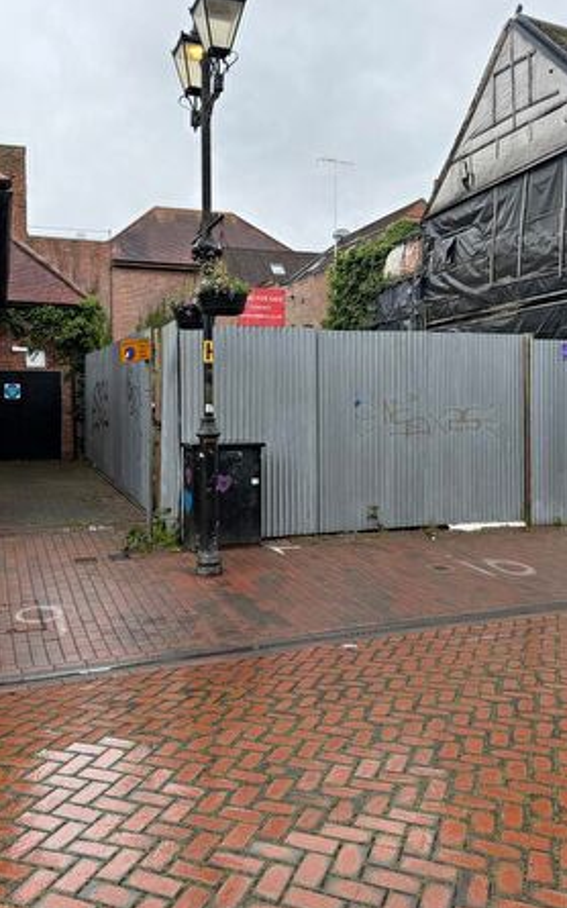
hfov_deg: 41.8
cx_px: 269
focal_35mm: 30
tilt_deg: -0.7
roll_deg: -0.1
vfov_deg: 62.8
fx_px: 742
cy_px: 417
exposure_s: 1/1522
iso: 100
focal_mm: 6.76
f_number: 1.78
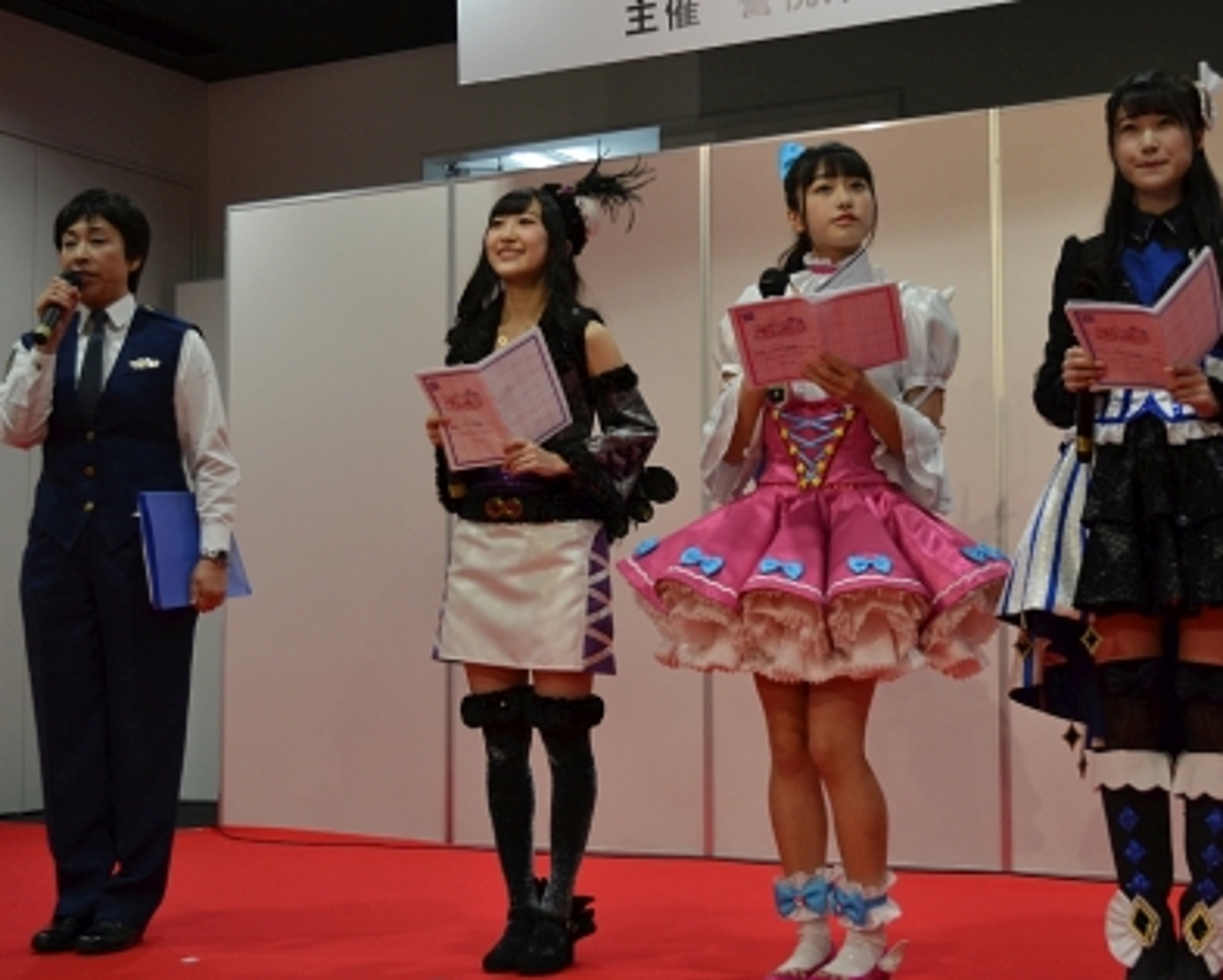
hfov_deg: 34.1
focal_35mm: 55
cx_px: 663
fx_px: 1992
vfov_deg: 27.6
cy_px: 470
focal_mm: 30
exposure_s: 1/60
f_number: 4.5
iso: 400
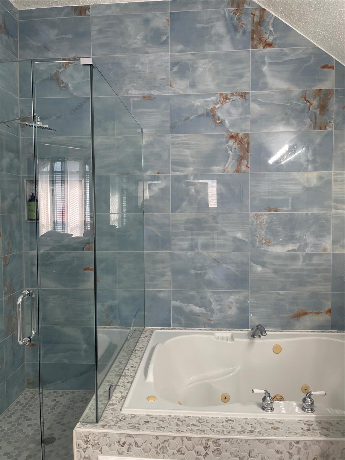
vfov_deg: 69.4
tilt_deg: -3.4
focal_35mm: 25
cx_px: 172
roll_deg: +0.1
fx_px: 332
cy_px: 230
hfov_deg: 54.9
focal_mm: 5.1
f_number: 1.6
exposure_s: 1/120
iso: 80
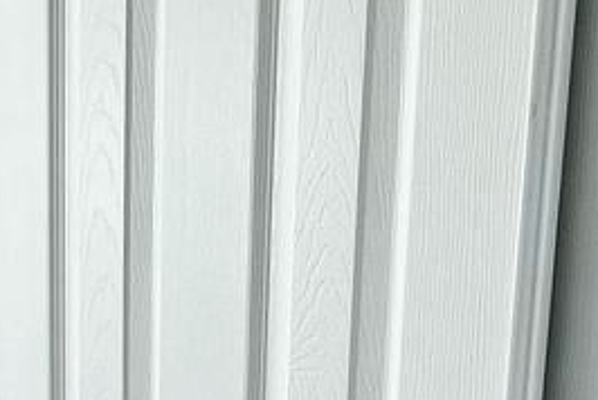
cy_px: 301
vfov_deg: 17.4
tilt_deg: -14.0
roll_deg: -0.1
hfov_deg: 25.3
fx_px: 1297
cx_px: 72
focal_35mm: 78
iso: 80
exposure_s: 1/120
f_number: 1.8
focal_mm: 1.57
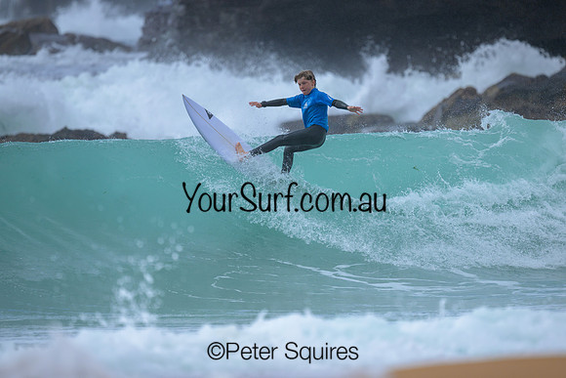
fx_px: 12580
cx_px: 283
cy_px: 189
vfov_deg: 1.7
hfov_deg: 2.6
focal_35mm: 800
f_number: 6.3
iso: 280
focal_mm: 800
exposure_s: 1/1600
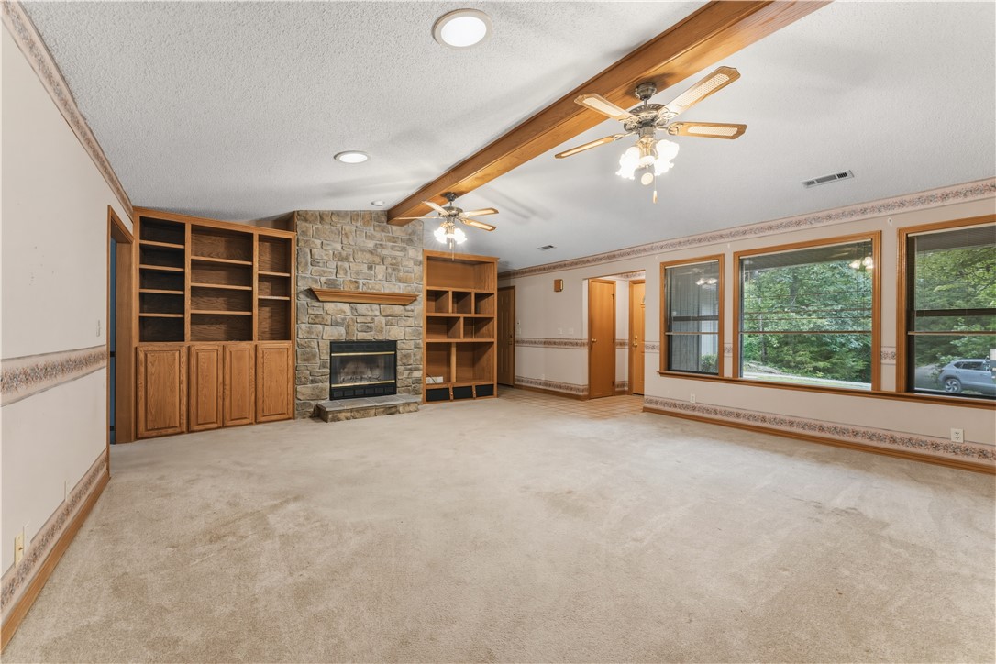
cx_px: 498
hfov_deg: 104.3
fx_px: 387
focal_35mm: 14
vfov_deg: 81.2
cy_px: 332
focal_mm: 14
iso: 320
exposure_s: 1/8
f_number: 10
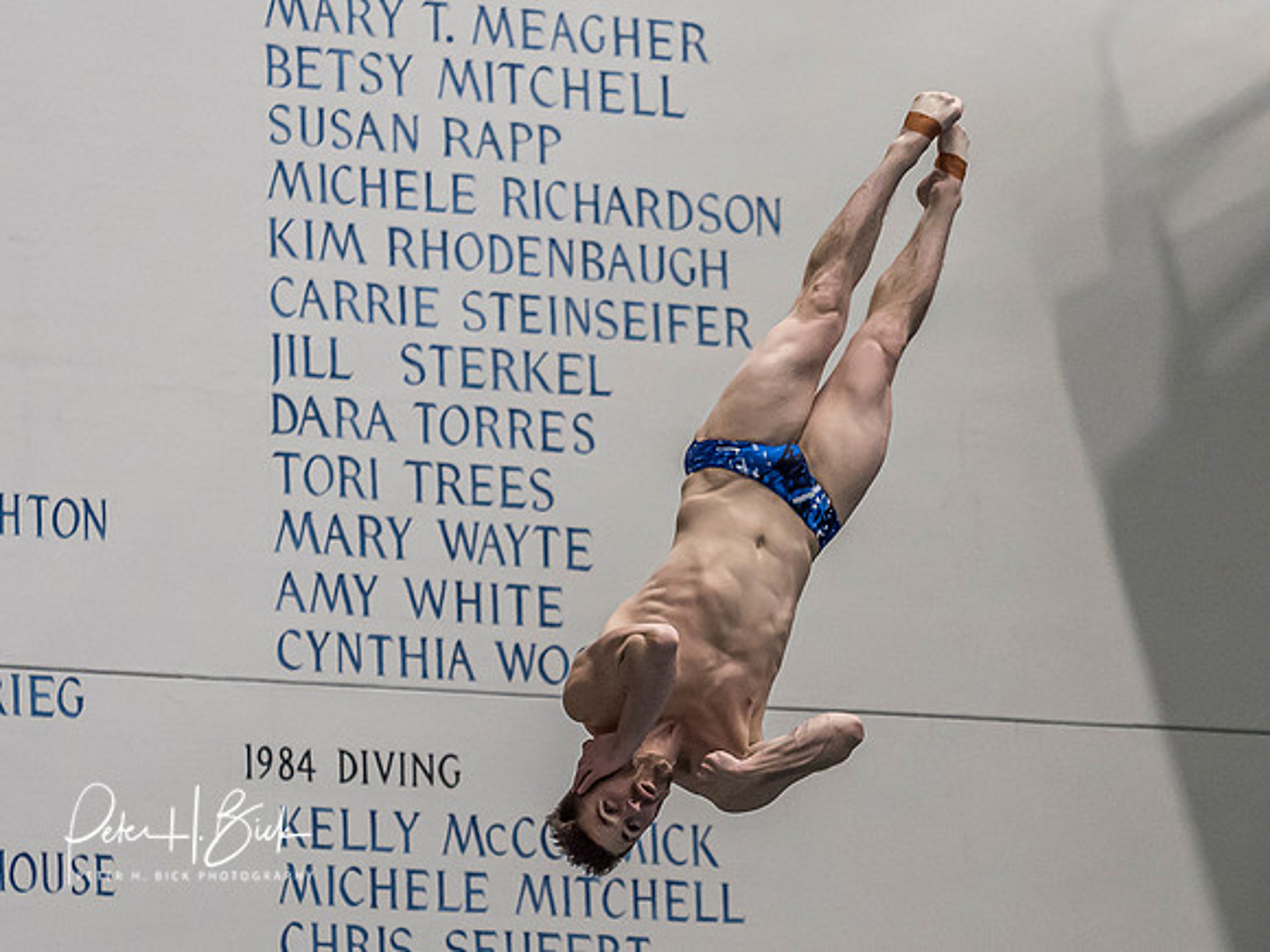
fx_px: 9102
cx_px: 751
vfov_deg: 6.0
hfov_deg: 8.0
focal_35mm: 248
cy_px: 795
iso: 2000
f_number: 2.8
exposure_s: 1/1000
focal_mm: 70
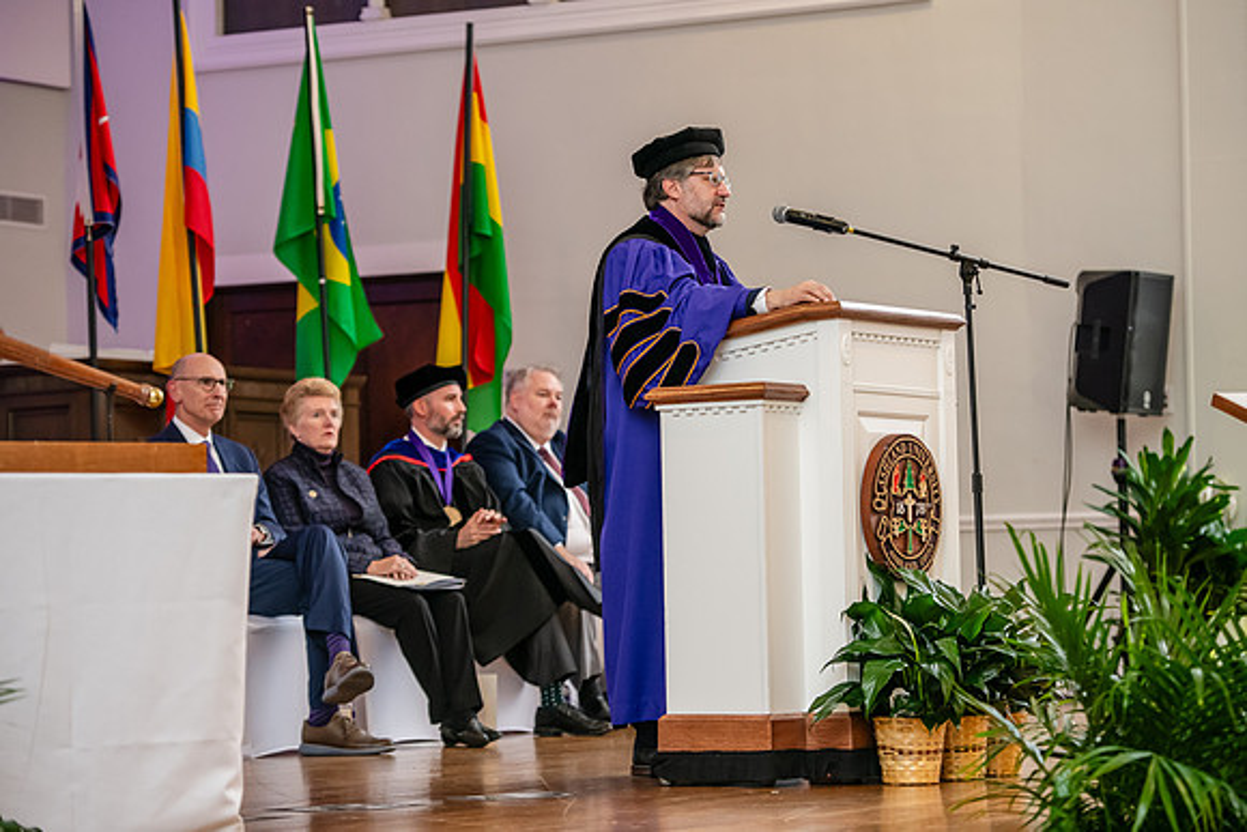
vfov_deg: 13.0
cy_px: 416
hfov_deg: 19.5
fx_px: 3638
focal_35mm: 105
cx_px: 624
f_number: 3.5
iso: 1600
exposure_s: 1/200
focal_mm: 105
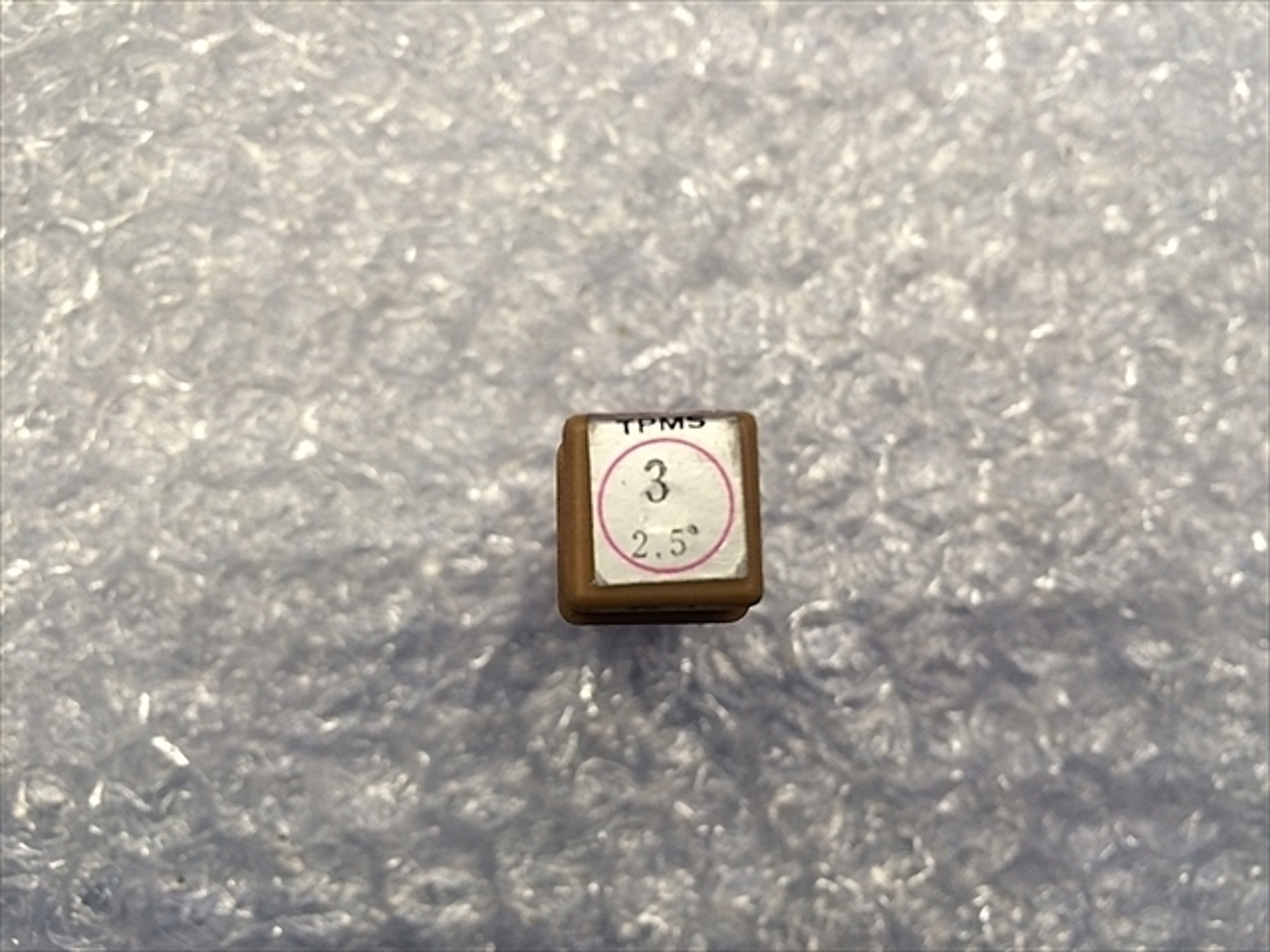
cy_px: 476
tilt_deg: -83.0
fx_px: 1064
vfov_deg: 48.2
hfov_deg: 61.7
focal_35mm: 29
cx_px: 635
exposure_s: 1/30
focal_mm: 4.15
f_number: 2.2
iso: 40
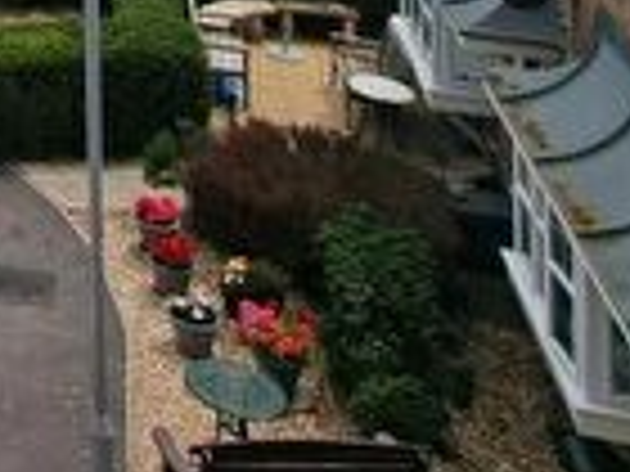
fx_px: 1183
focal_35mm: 65
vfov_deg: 17.0
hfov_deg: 21.1
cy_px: -461
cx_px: -477
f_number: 2.2
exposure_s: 1/4784
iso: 50
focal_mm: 2.2
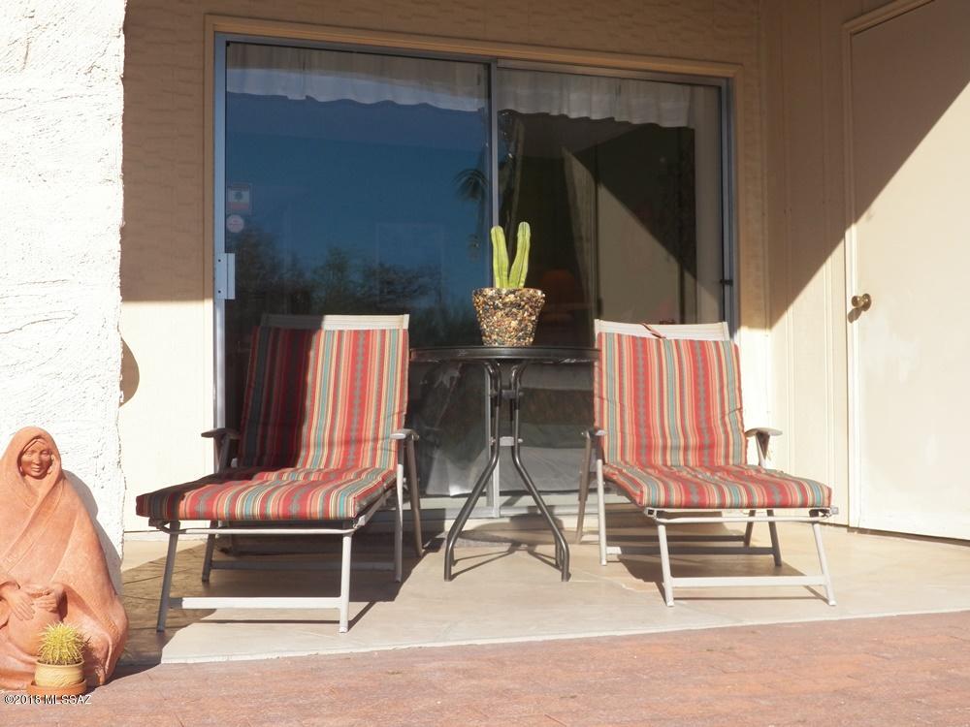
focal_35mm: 50
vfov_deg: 29.1
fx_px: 1401
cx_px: 485
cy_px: 364
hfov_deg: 38.2
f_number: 4
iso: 125
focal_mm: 8.9
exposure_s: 1/1600
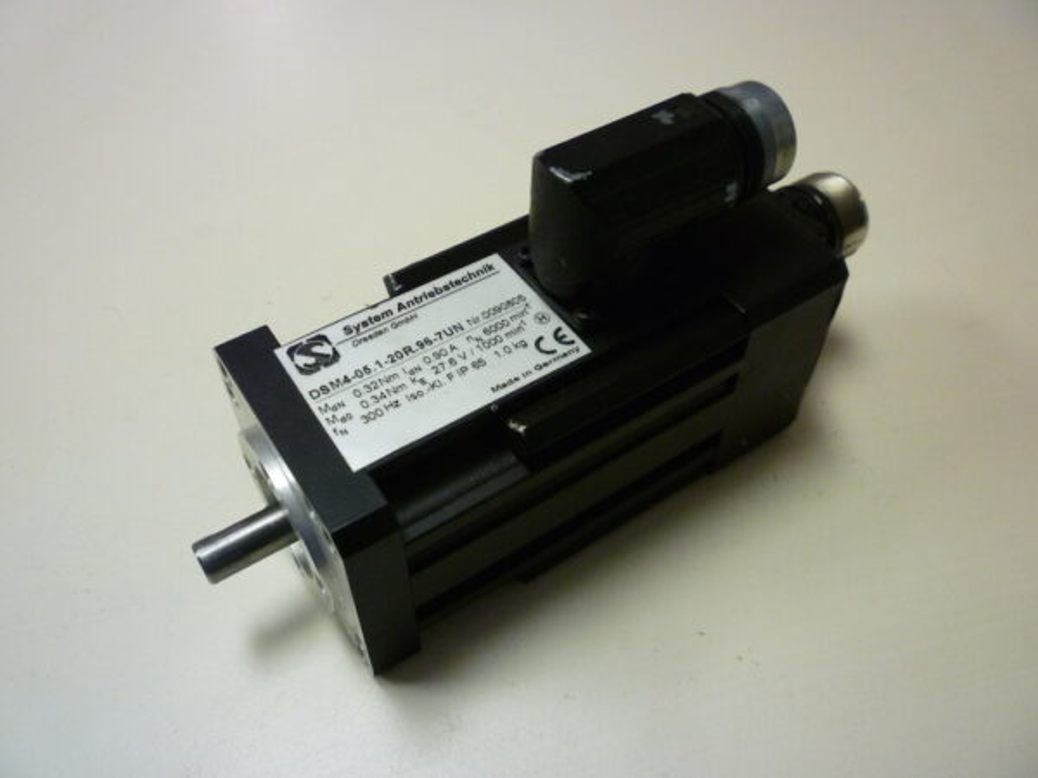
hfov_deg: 61.7
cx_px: 519
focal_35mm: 29
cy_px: 389
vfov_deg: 48.2
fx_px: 870
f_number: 3.3
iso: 400
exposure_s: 1/30
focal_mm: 5.2
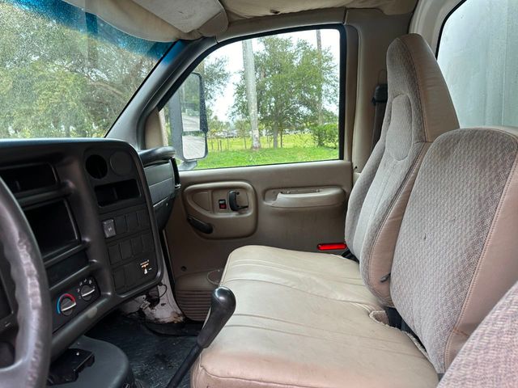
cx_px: 259
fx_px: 359
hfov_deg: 71.6
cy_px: 194
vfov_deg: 56.8
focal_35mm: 24
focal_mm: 6.86
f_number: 1.78
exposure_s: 1/121
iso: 125
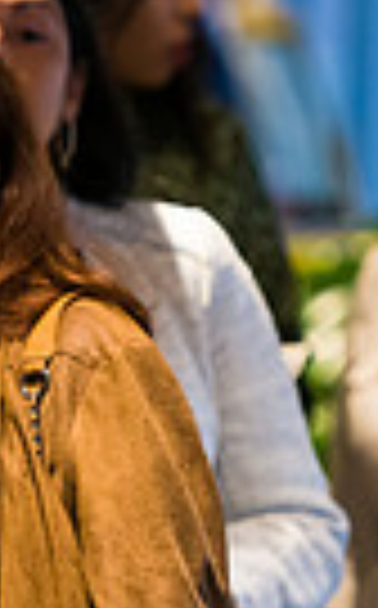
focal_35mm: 678
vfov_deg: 3.1
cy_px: 286
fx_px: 11211
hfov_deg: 1.9
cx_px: 22
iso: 1600
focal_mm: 155
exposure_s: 1/200
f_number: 3.2
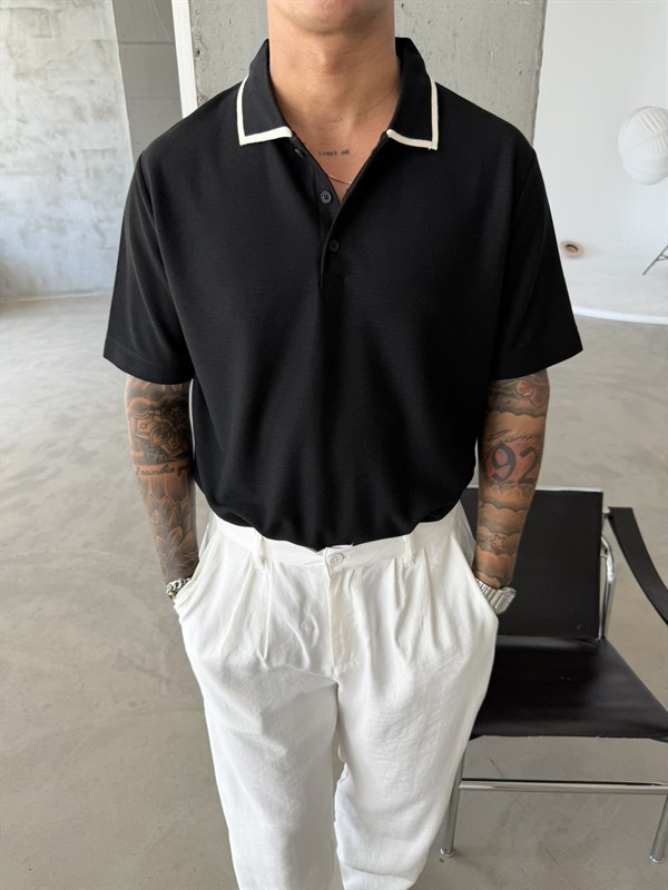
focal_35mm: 24
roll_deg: +1.2
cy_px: 445
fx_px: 618
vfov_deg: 71.6
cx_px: 334
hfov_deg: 56.8
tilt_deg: -24.6
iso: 64
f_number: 1.78
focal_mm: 6.76
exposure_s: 1/174
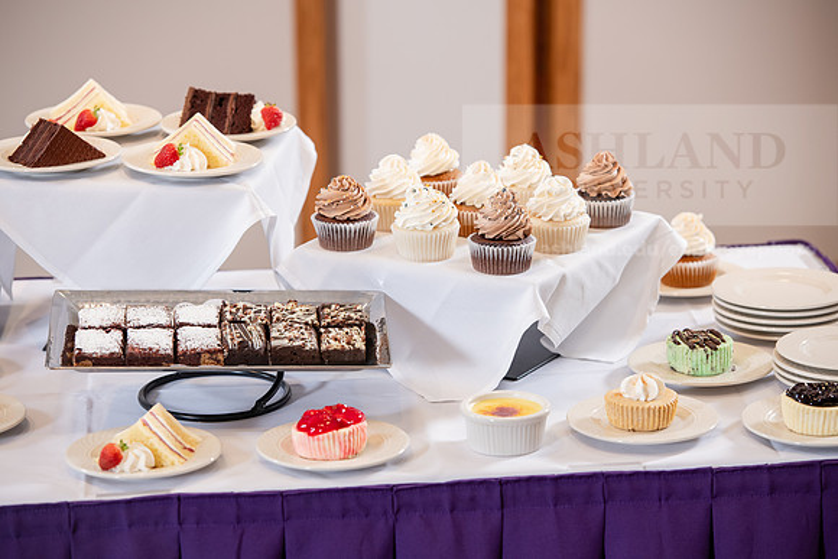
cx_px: 419
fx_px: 3259
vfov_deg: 9.8
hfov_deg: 14.7
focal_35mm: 140
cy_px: 280
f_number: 4.5
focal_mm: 140
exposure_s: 1/160
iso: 640
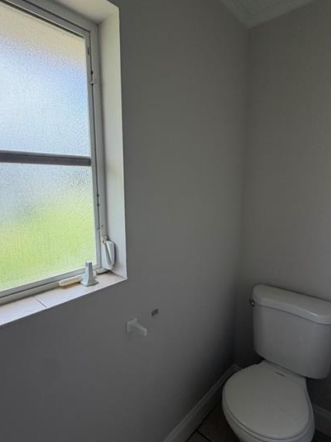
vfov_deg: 81.7
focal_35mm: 20
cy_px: 229
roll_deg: +0.9
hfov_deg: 65.6
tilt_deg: -9.6
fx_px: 255
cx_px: 141
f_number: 2.2
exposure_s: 1/121
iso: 64
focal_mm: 2.22
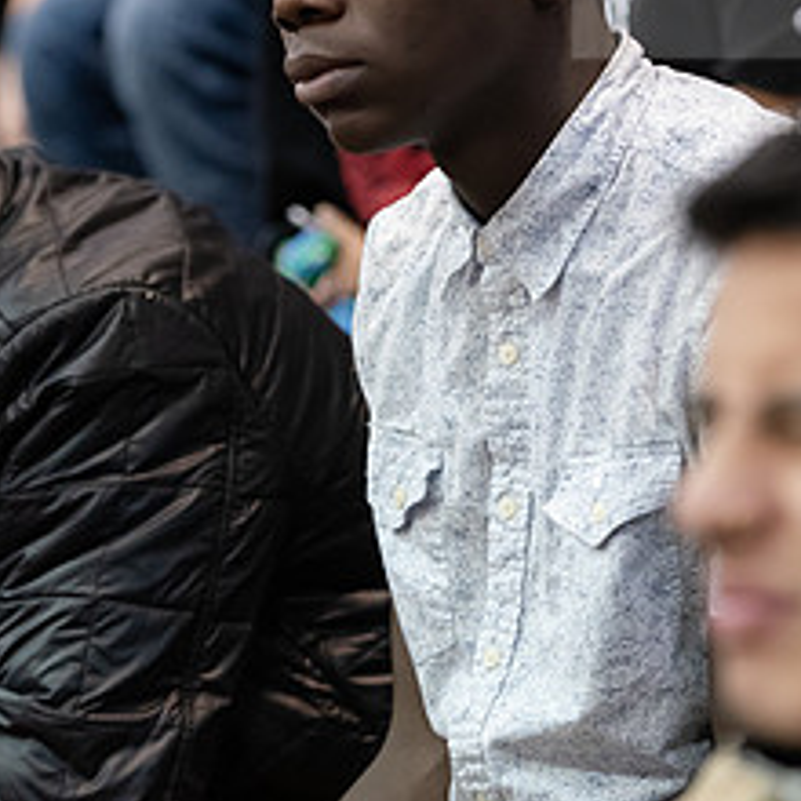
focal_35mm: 260
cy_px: 195
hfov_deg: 6.7
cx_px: 462
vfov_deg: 6.7
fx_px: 6807
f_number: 2.8
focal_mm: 116
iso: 4000
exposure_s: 1/200
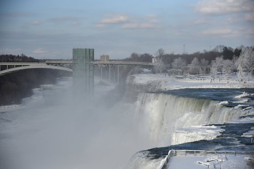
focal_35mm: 78
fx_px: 551
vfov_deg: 17.5
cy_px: 84
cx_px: 127
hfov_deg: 26.0
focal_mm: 78
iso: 1000
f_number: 5
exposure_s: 1/4000
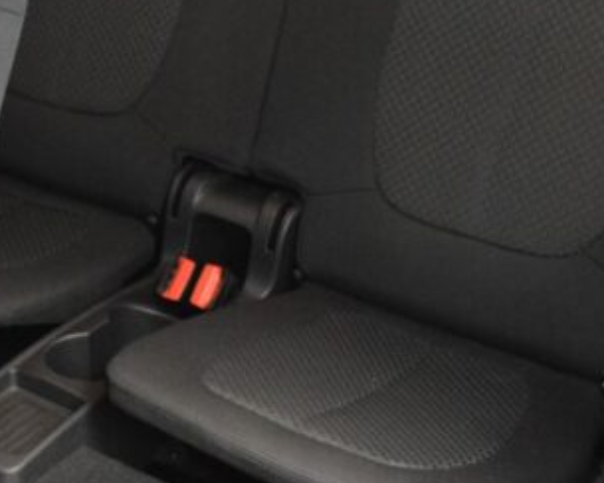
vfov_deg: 18.0
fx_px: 1519
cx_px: -24
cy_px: 175
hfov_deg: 21.6
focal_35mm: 85
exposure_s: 1/40
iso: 3200
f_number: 4
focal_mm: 18
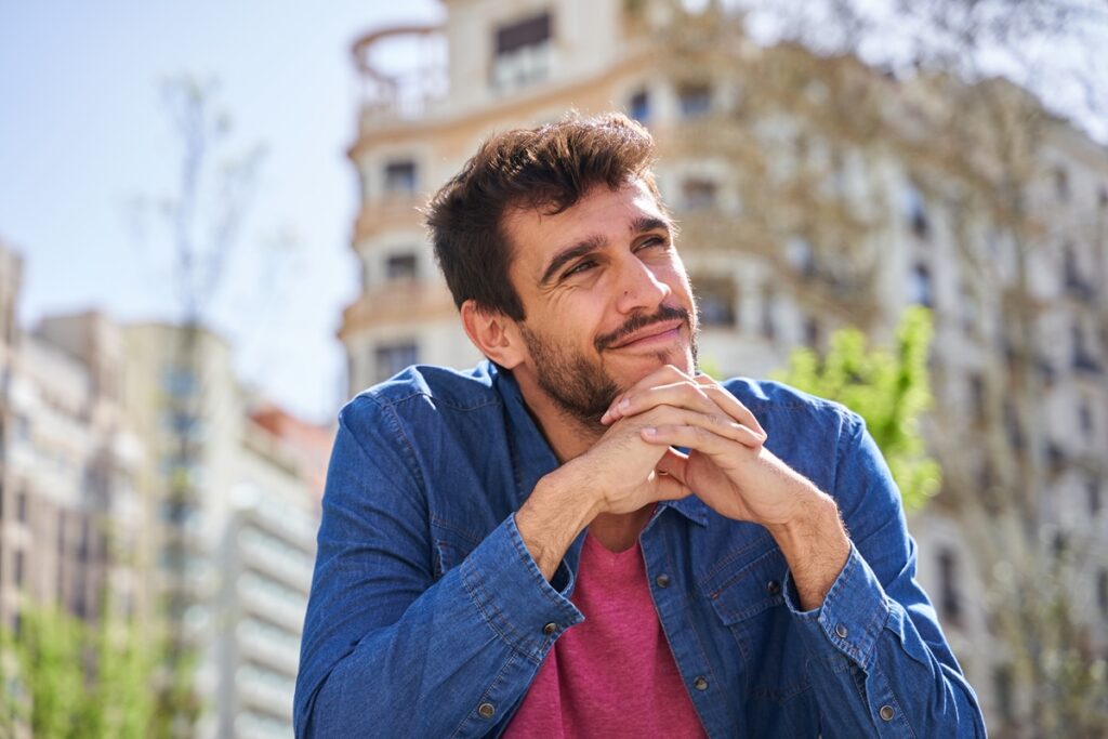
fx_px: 2308
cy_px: 370
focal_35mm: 75
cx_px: 554
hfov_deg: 27.0
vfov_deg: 18.2
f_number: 4
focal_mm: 75
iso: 400
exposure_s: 1/1250
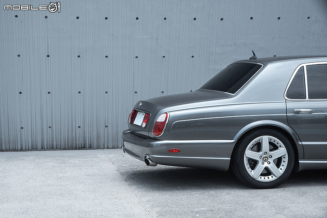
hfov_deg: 24.7
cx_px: 164
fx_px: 745
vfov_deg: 16.7
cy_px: 109
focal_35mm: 82
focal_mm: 82
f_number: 5.6
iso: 400
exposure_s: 1/200
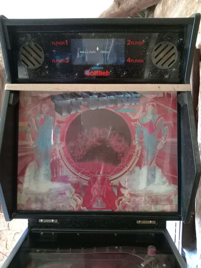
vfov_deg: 69.4
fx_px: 194
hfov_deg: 54.9
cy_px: 134
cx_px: 100
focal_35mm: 25
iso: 2815
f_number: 1.8
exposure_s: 1/14.3
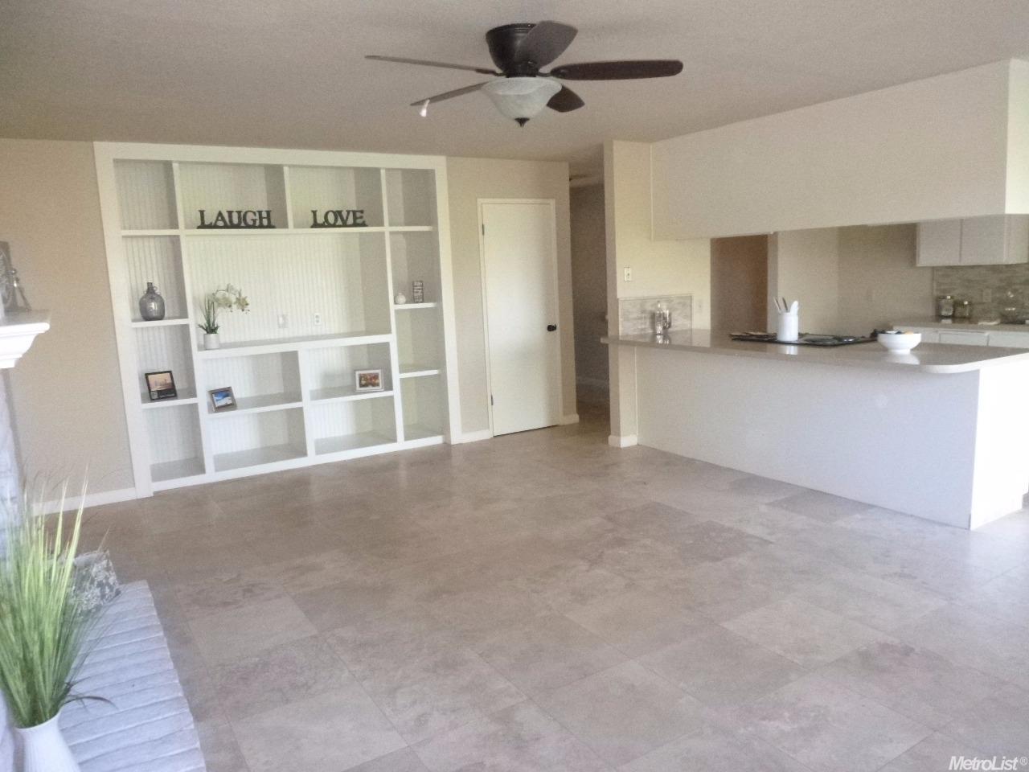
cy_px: 386
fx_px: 743
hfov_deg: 69.4
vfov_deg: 54.9
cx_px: 514
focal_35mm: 25
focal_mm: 4.5
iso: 800
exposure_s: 1/60
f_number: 3.9
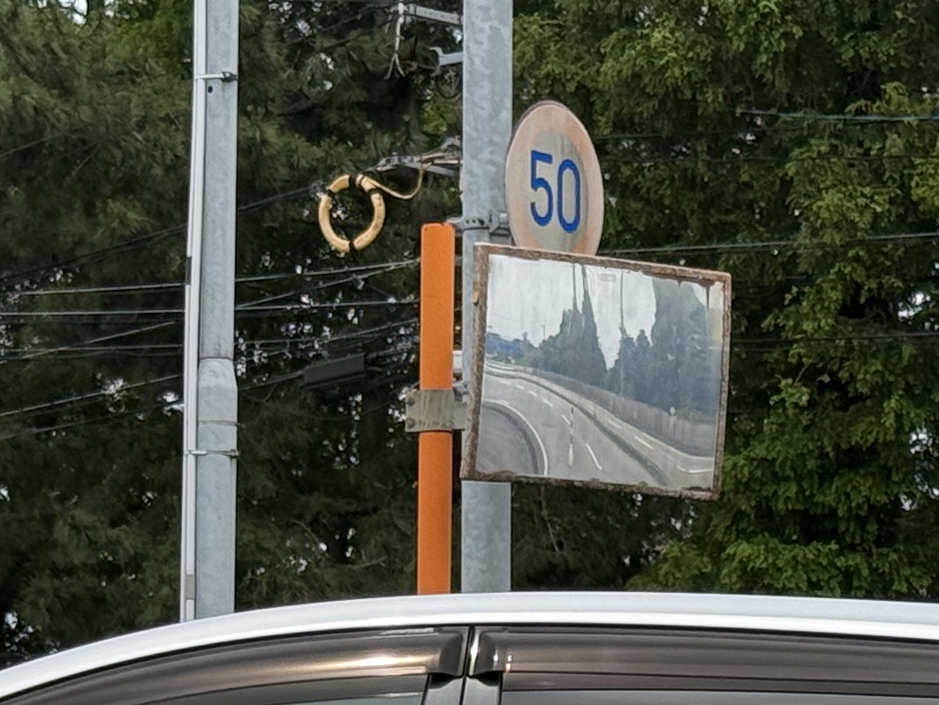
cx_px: 272
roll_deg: -1.2
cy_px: 936
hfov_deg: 10.8
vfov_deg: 8.1
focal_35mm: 182
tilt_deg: +1.3
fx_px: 4939
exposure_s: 1/3704
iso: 64
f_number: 1.78
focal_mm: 6.76
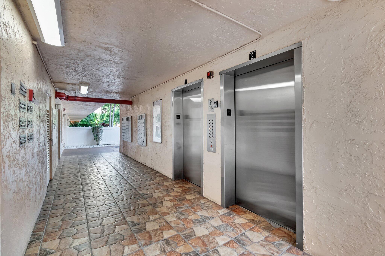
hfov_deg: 100.4
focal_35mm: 15
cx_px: 192
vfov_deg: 77.3
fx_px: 160
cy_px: 128
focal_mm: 10
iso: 1000
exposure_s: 1/25
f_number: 8
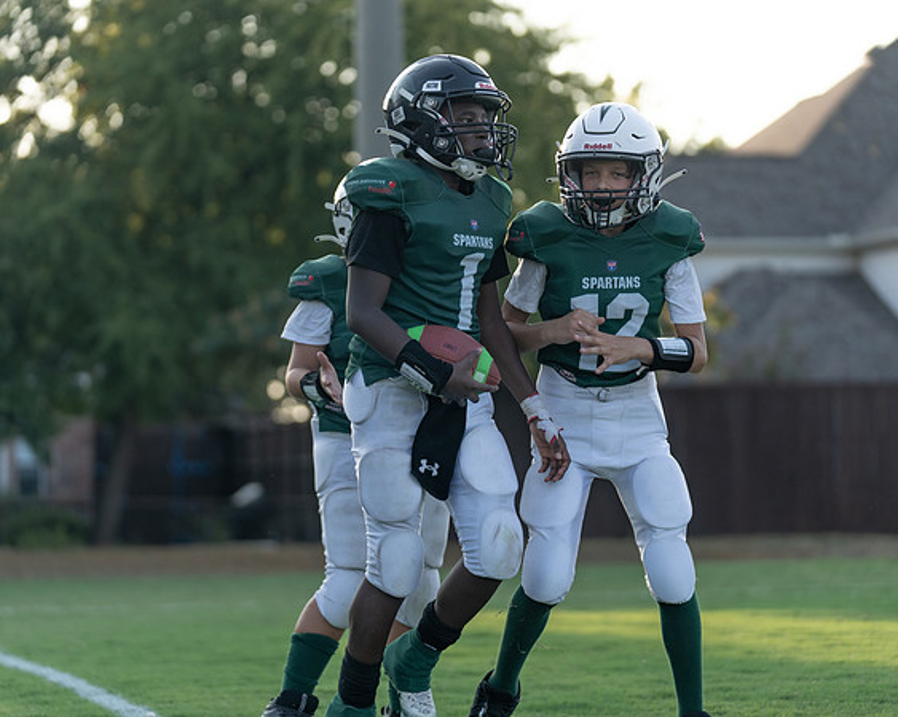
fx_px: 3536
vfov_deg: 11.6
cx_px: 455
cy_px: 355
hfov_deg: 14.5
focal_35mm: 133
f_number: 2.8
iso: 160
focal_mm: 117
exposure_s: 1/1000
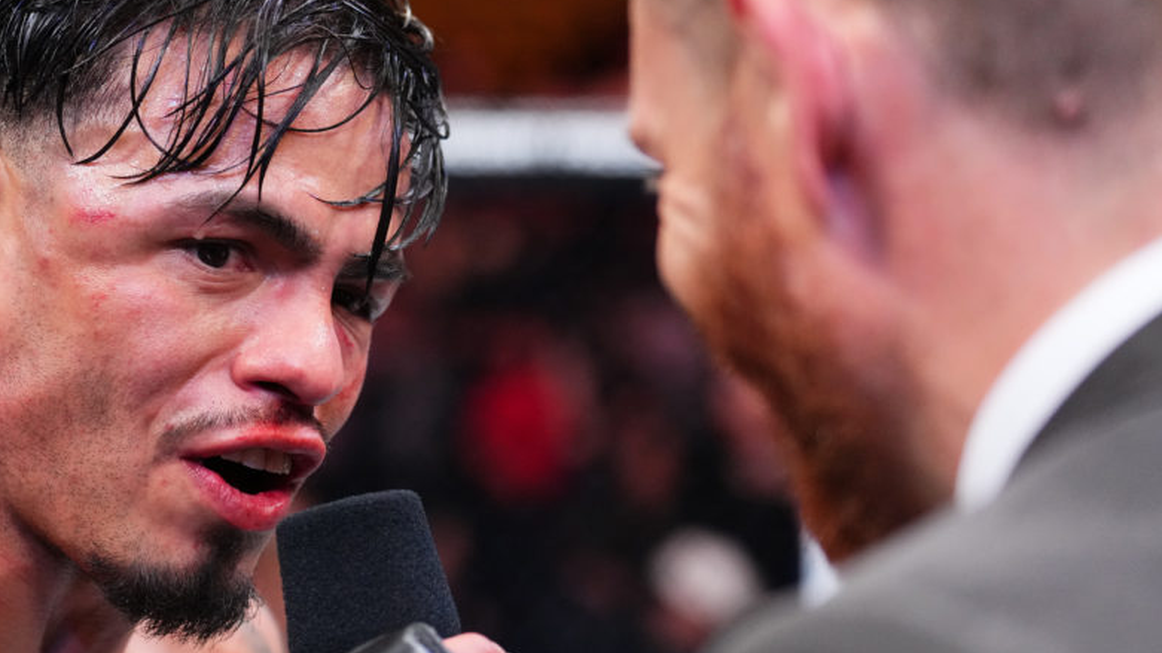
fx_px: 3296
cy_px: 388
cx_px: 321
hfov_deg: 19.9
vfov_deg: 11.3
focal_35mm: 107
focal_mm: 70
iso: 4000
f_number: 3.2
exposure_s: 1/1600
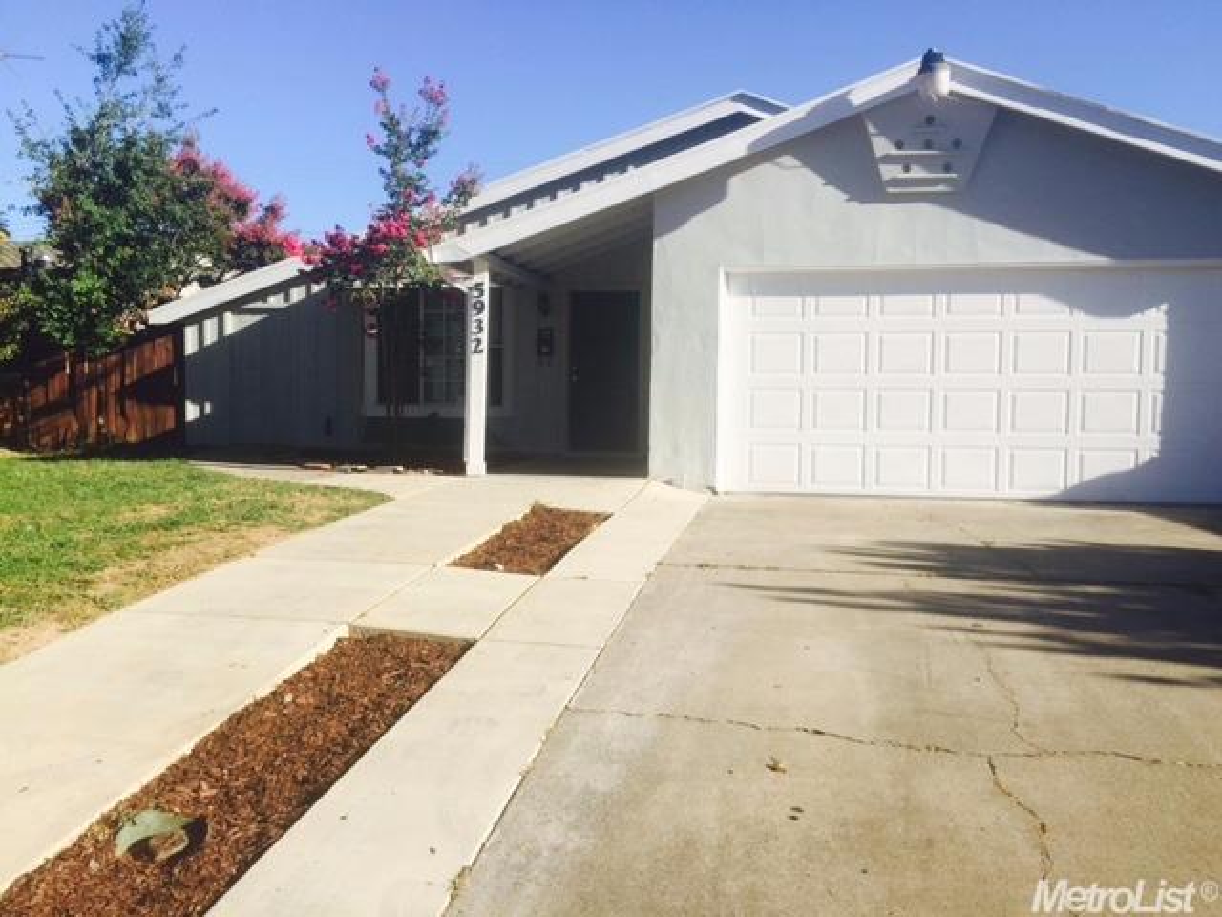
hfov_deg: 61.7
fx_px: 1024
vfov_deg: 48.2
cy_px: 458
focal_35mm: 29
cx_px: 611
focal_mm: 4.15
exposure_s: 1/1799
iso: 32
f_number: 2.2
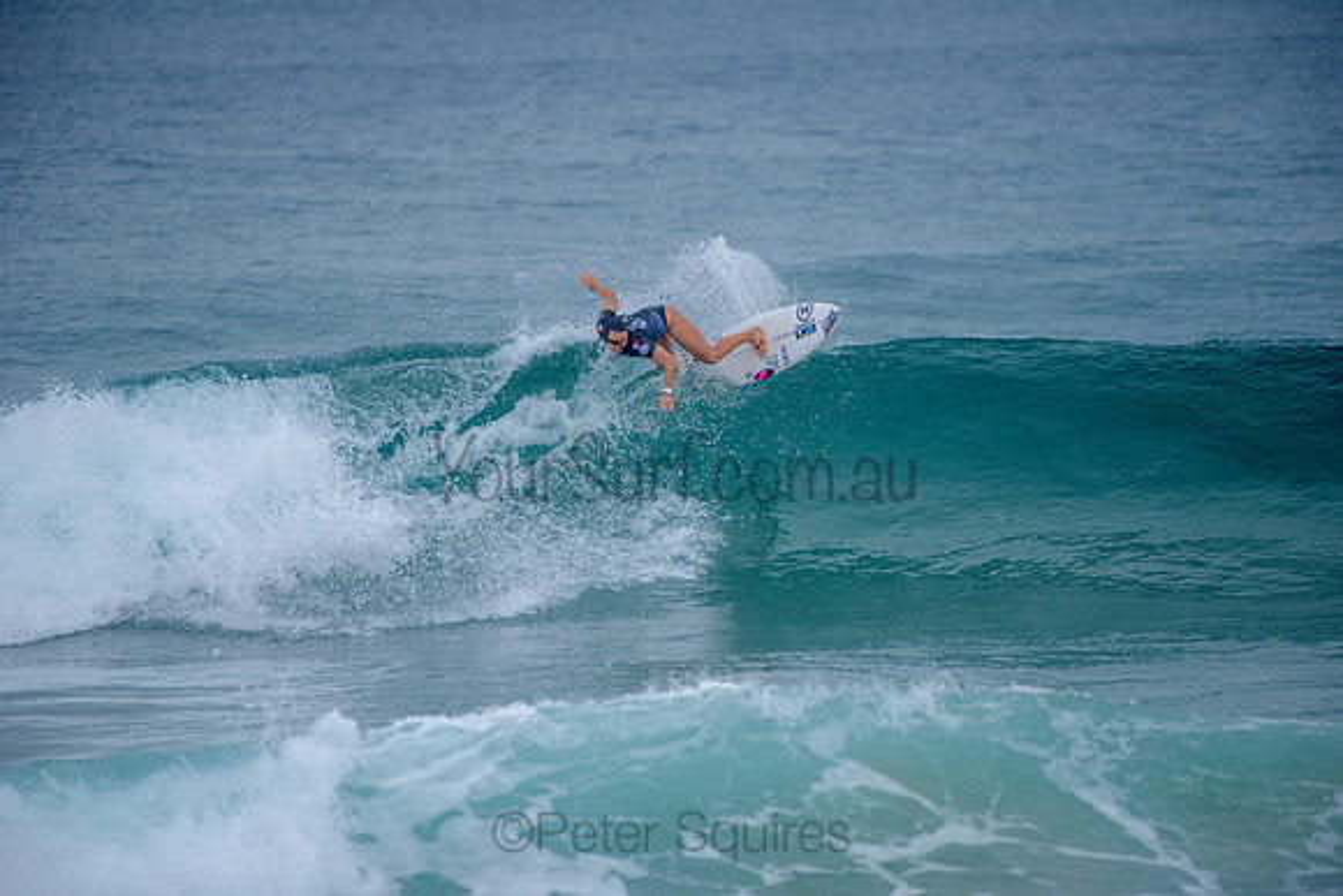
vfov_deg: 2.8
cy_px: 448
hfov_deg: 4.1
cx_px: 672
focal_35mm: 500
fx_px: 18660
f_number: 5.6
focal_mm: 500
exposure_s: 1/2000
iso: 500
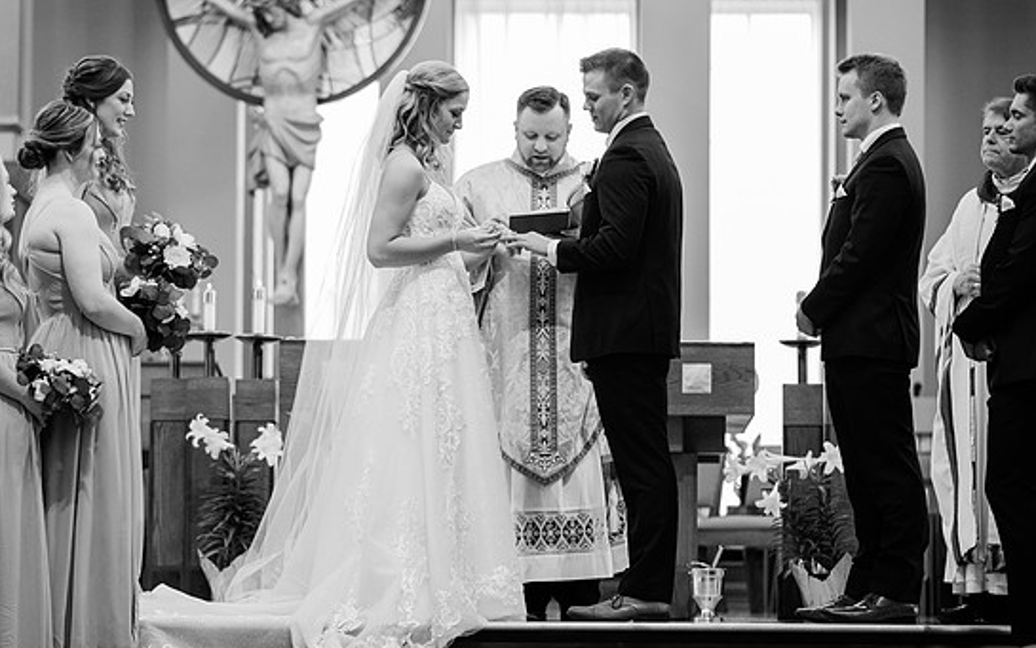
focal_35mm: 140
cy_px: 275
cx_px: 420
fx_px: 3954
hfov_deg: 14.9
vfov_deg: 9.4
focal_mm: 112
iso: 1000
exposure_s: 1/250
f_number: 2.8
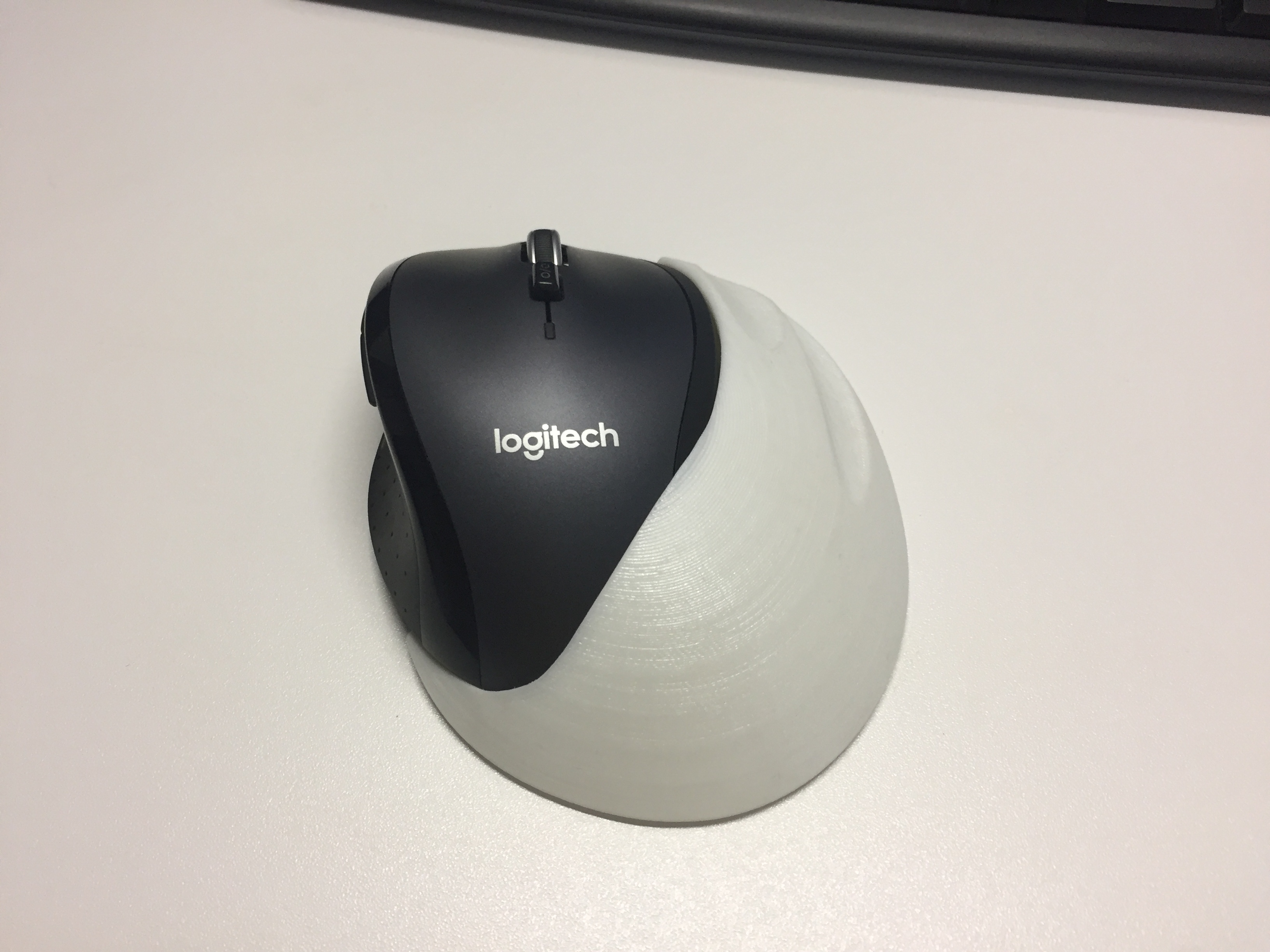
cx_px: 635
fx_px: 1064
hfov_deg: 61.7
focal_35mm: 29
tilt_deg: -54.4
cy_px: 476
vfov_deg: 48.2
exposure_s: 1/30
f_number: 2.2
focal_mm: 4.15
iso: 50
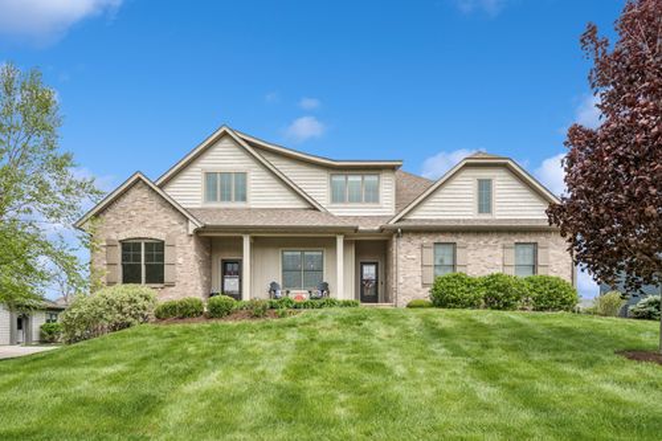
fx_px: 331
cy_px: 220
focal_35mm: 18
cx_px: 331
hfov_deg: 90.0
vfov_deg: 67.3
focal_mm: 18
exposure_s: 1/1000
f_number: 9
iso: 400
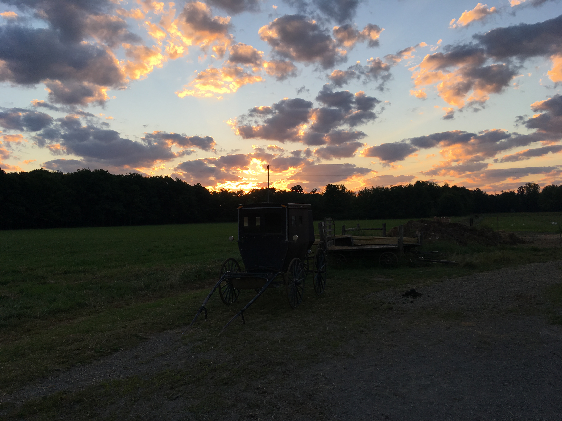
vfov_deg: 48.2
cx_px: 281
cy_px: 210
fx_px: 471
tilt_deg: +1.4
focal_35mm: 29
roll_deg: +1.6
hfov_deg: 61.7
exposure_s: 1/323
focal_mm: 4.15
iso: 25
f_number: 2.2
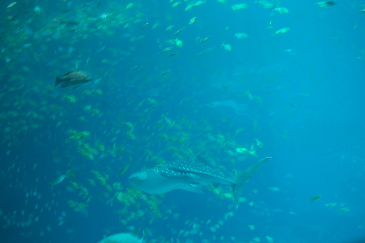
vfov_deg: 21.5
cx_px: 182
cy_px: 122
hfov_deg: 31.9
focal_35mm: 63
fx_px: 638
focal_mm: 42
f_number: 5.3
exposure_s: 1/5
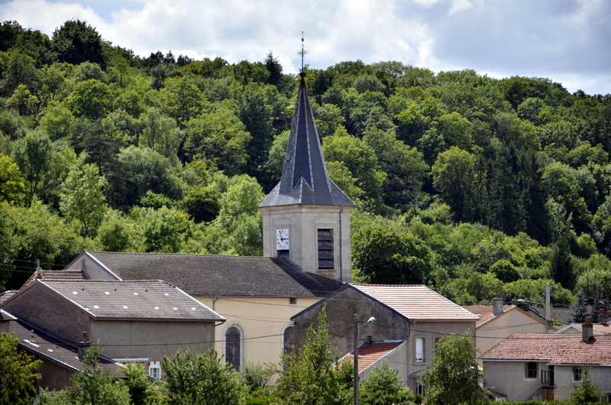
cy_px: 202
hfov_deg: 13.1
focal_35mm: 158
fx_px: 2668
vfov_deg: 8.7
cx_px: 306
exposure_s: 1/500
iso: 100
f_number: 5.6
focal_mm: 105
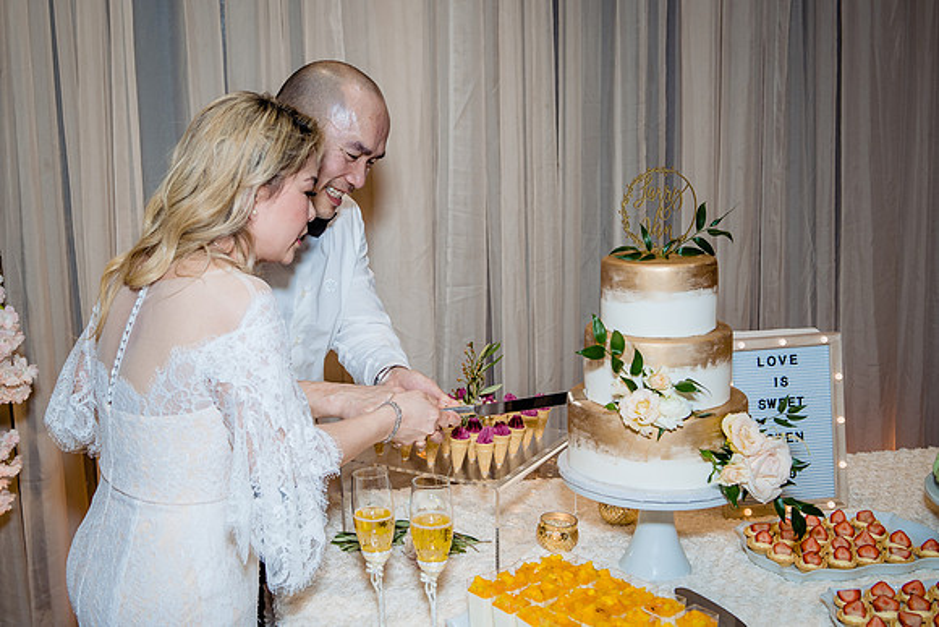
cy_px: 283
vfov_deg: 30.1
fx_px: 1164
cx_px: 343
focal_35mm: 45
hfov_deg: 43.5
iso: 800
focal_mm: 35
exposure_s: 1/250
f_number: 4
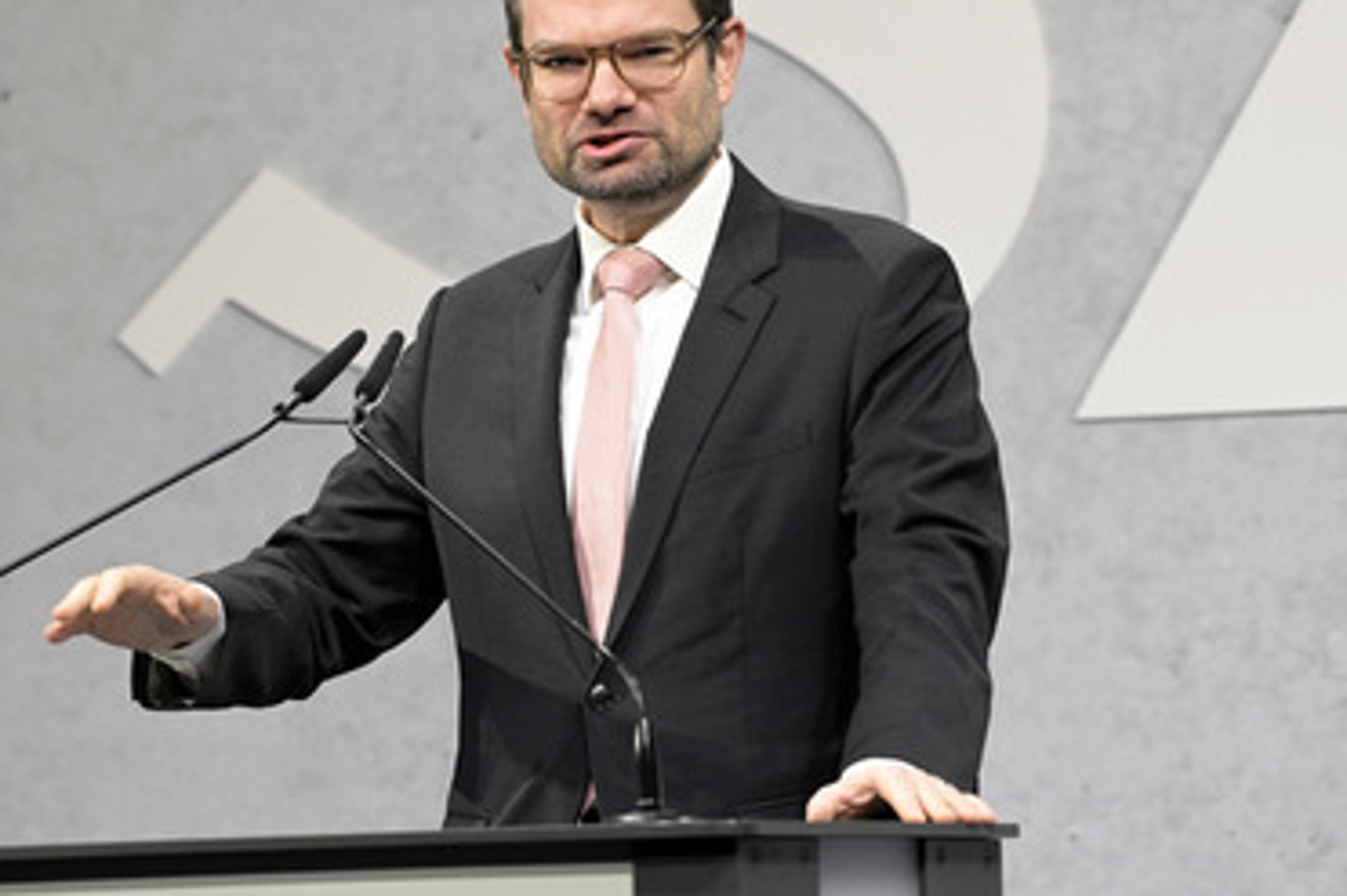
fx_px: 11818
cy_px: 355
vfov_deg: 4.3
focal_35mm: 316
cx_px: 583
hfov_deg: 6.5
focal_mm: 260
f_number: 5.6
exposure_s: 1/500
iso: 4000
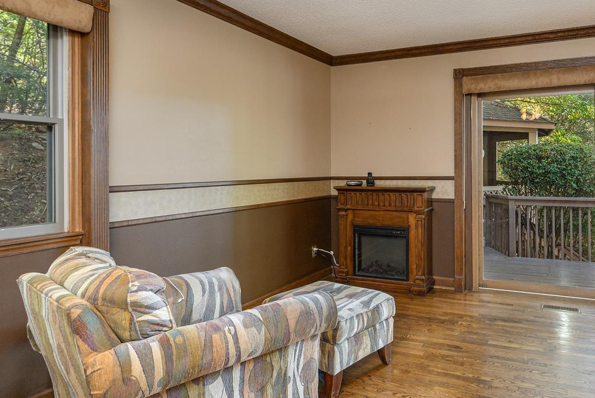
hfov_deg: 73.7
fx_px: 380
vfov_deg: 54.7
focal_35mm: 23
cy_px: 154
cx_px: 398
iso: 320
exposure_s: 1/40
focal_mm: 14
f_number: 7.1
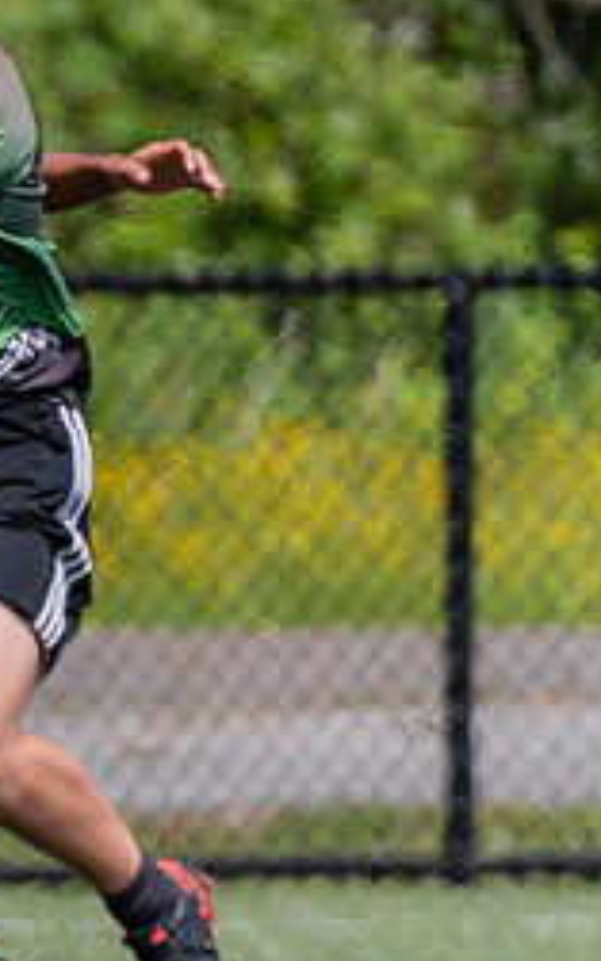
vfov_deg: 1.0
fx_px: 56653
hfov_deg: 0.6
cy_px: 562
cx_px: -384
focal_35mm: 2163
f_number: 4
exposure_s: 1/1600
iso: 250
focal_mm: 400
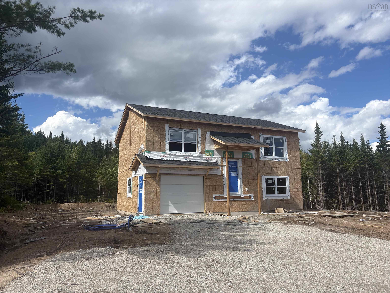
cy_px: 146
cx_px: 195
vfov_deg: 53.1
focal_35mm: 26
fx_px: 293
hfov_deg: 67.3
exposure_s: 1/3831
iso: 50
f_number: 1.6
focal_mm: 5.96
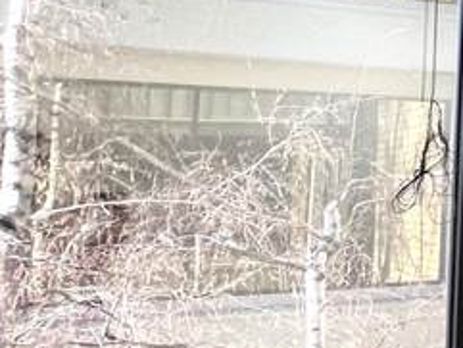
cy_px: 131
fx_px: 923
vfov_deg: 21.3
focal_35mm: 69
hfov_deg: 15.5
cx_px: 1091
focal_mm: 1.57
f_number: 1.8
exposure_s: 1/120
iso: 100
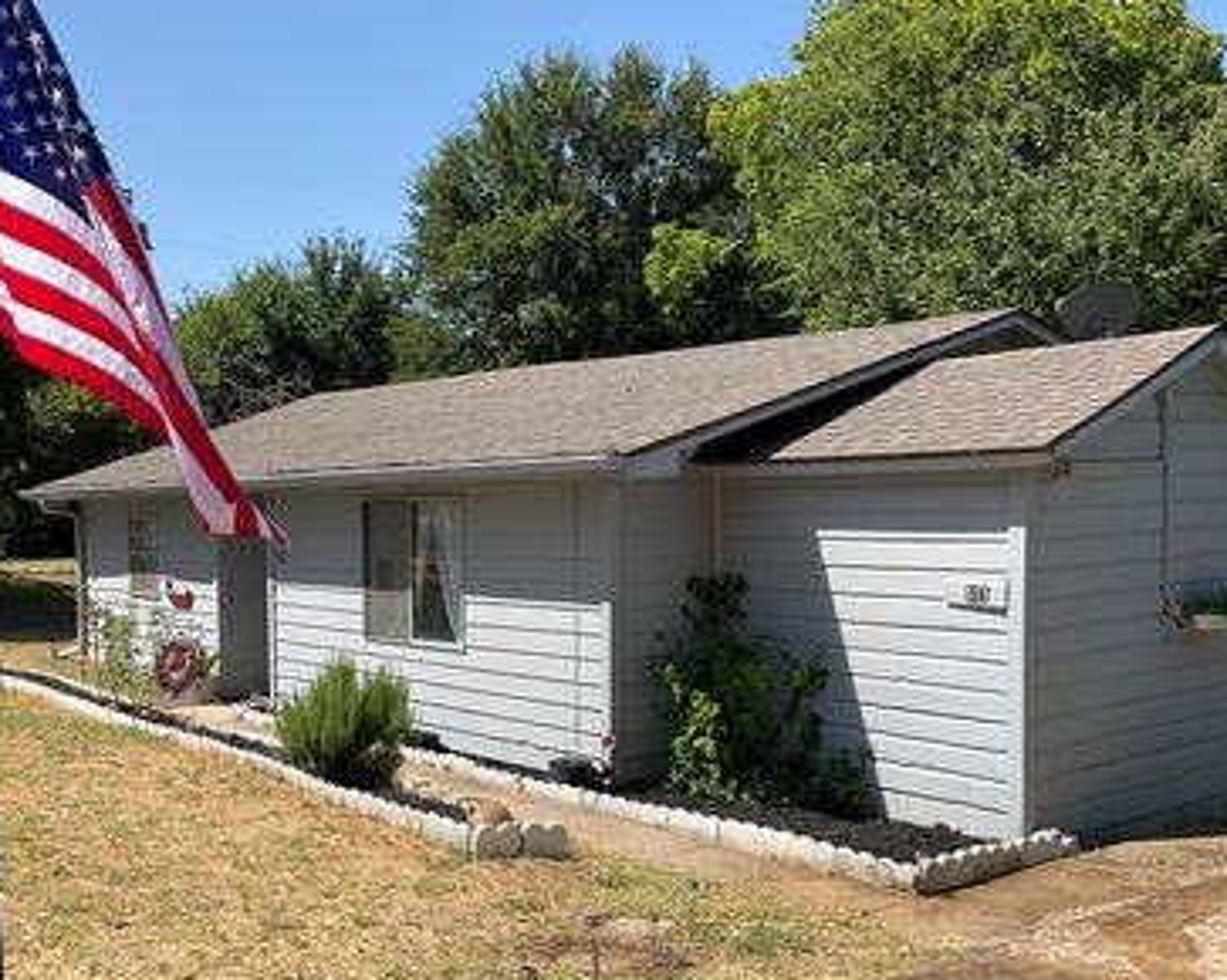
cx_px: 487
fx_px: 1416
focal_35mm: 39
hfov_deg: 46.6
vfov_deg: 38.0
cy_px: 593
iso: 16
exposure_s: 1/1626
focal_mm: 3
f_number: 1.8
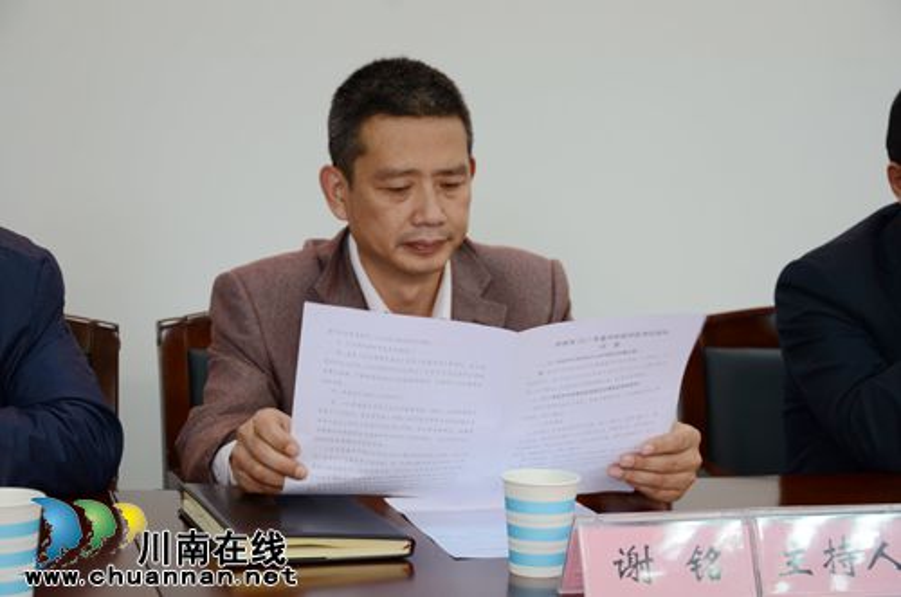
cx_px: 450
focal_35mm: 75
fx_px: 1873
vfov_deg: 18.1
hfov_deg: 27.0
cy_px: 298
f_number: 5
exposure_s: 1/10
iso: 160
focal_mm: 50
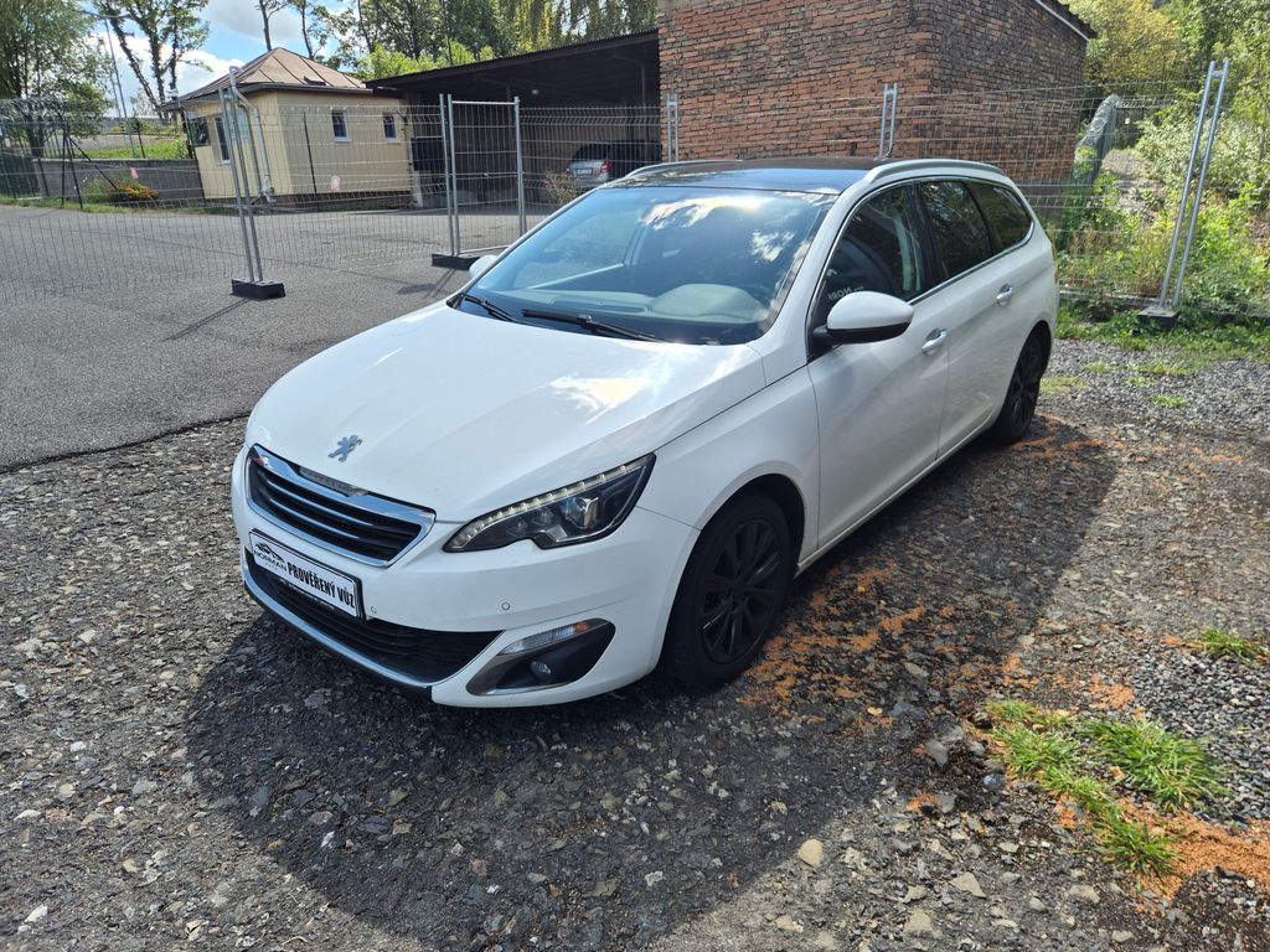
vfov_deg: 58.9
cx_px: 635
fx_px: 844
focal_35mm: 23
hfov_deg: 73.9
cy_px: 476
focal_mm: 5.4
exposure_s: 1/976
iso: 25
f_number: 1.8
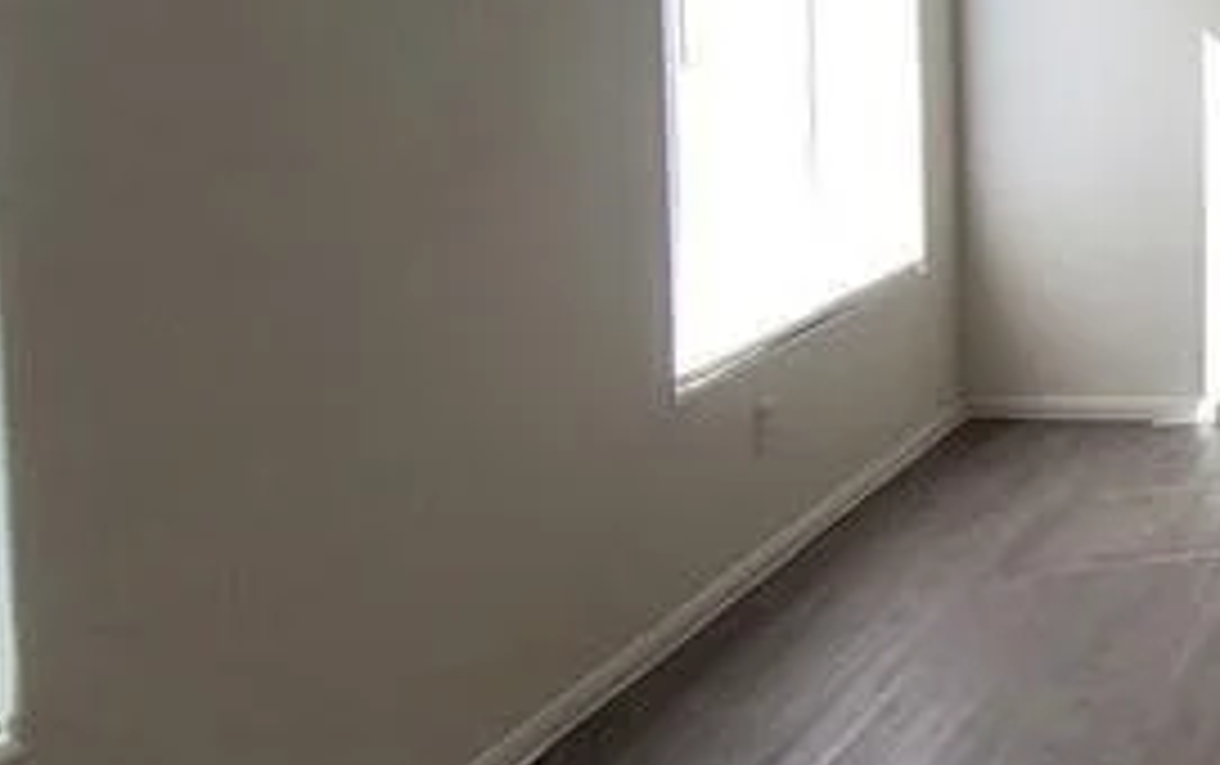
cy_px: 27
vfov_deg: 24.0
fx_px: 1731
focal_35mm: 52
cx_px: 1585
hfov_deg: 30.6
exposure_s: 1/187
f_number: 2.2
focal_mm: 2.2
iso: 64
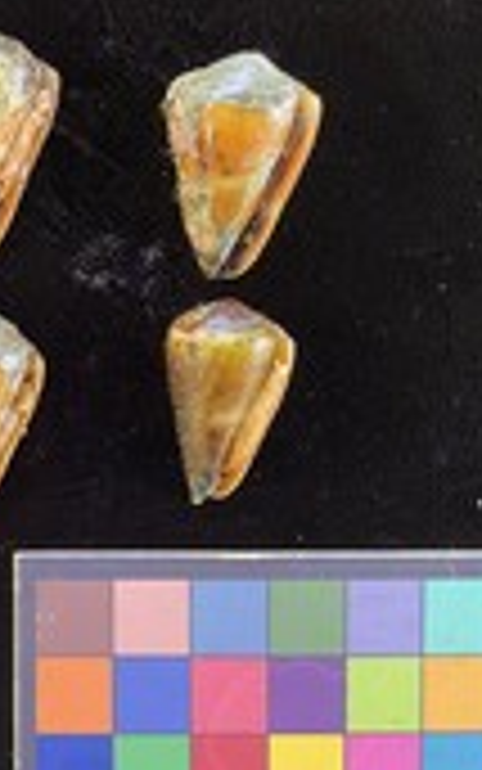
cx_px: -122
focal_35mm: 63
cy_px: 408
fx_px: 1323
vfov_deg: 32.5
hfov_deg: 19.3
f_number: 1.8
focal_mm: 3
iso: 80
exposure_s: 1/50
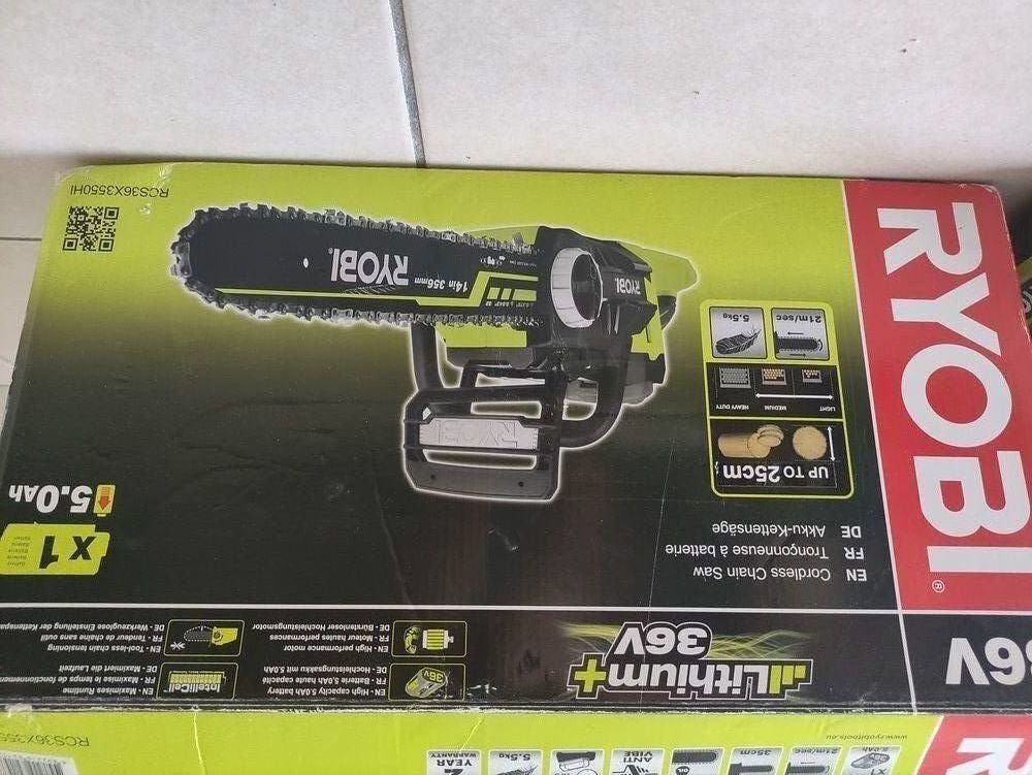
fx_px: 746
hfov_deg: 69.4
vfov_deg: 54.9
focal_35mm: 25
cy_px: 388
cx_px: 516
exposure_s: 1/33
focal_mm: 5.43
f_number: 1.89
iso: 728
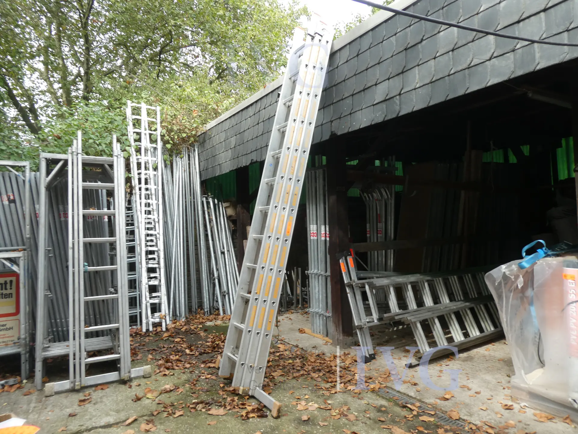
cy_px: 217
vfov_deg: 56.8
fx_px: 401
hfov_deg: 71.6
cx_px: 289
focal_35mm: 24
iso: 80
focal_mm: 4.3
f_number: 3.3
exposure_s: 1/125
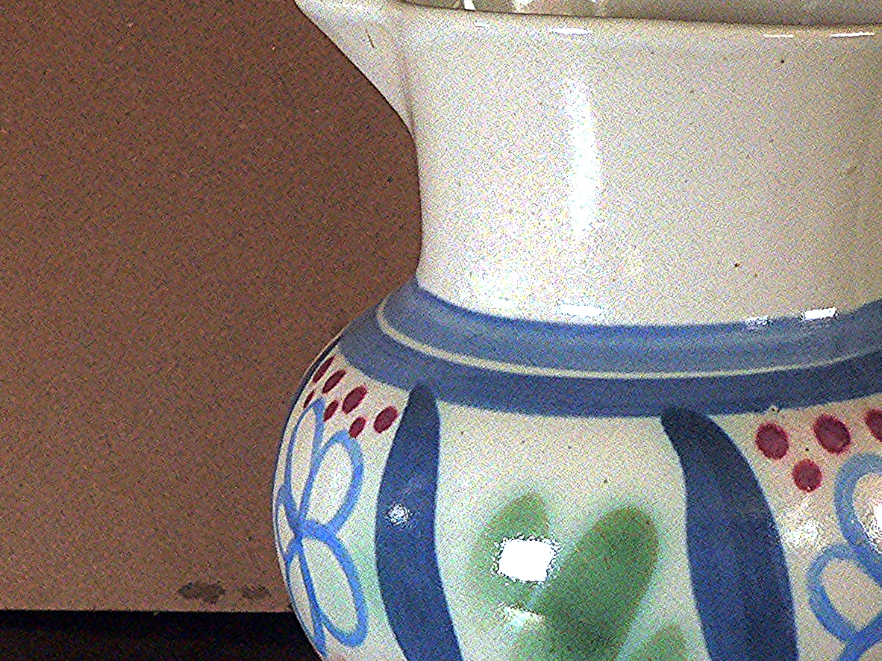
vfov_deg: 18.9
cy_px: 398
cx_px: 710
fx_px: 1987
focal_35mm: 78
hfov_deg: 24.6
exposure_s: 1/15
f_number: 2.8
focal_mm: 6
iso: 400
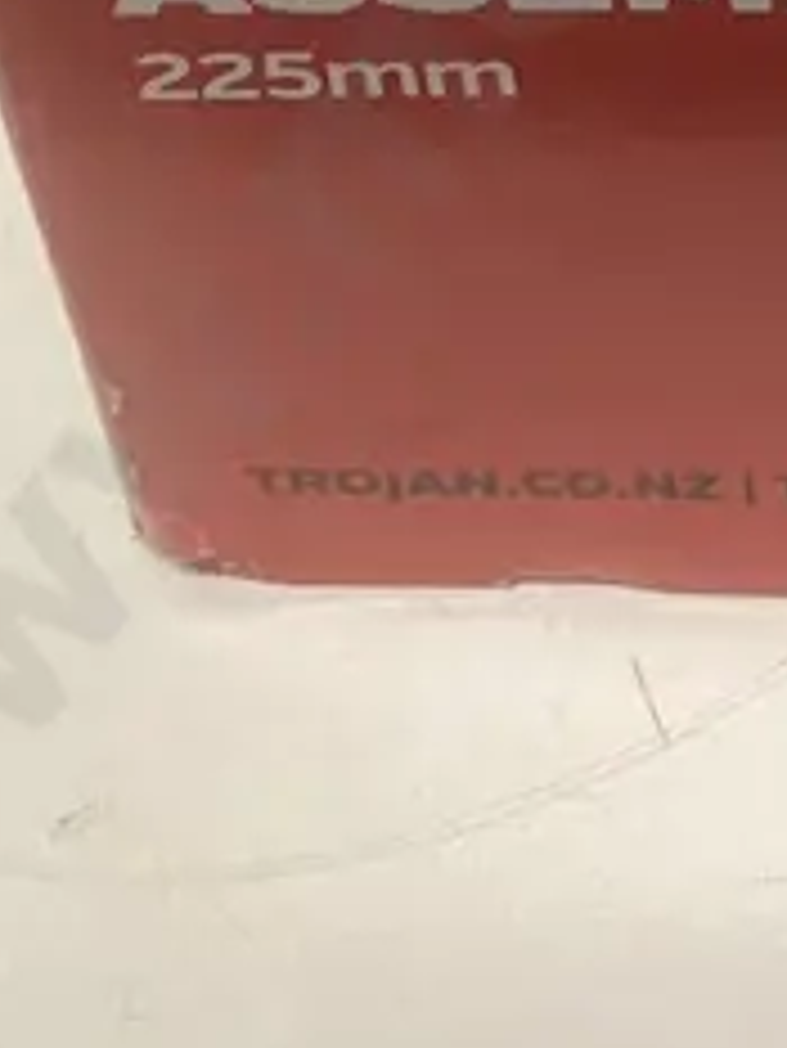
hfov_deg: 11.6
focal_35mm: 123
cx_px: 1169
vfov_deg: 14.0
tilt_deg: -38.6
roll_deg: -1.3
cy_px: -913
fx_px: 3725
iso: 80
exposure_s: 1/50
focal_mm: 3.99
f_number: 1.8
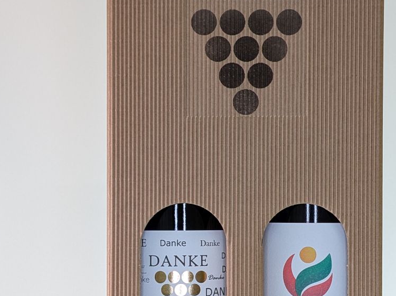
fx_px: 1018
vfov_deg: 16.5
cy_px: 209
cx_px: 246
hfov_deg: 22.0
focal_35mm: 89
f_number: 1.68
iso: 21
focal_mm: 6.9
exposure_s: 1/33.3
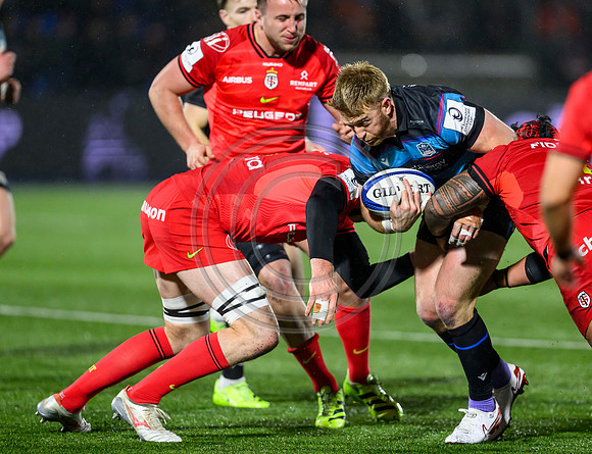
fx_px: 8958
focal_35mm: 519
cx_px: 351
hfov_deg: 3.8
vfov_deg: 2.9
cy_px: 241
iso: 4000
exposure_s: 1/1600
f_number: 3.2
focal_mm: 400
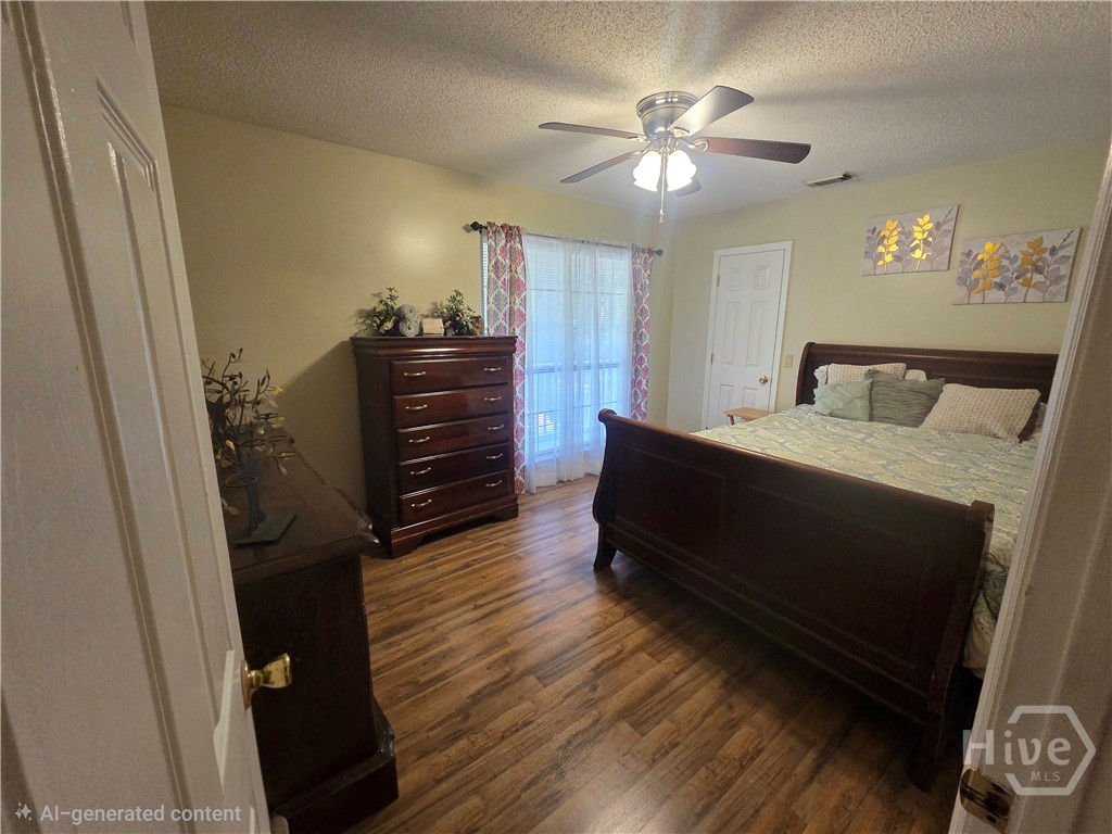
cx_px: 556
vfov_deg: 89.9
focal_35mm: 13
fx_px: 418
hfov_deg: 106.2
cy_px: 417
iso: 400
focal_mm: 2.2
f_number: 2.2
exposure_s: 1/60.2
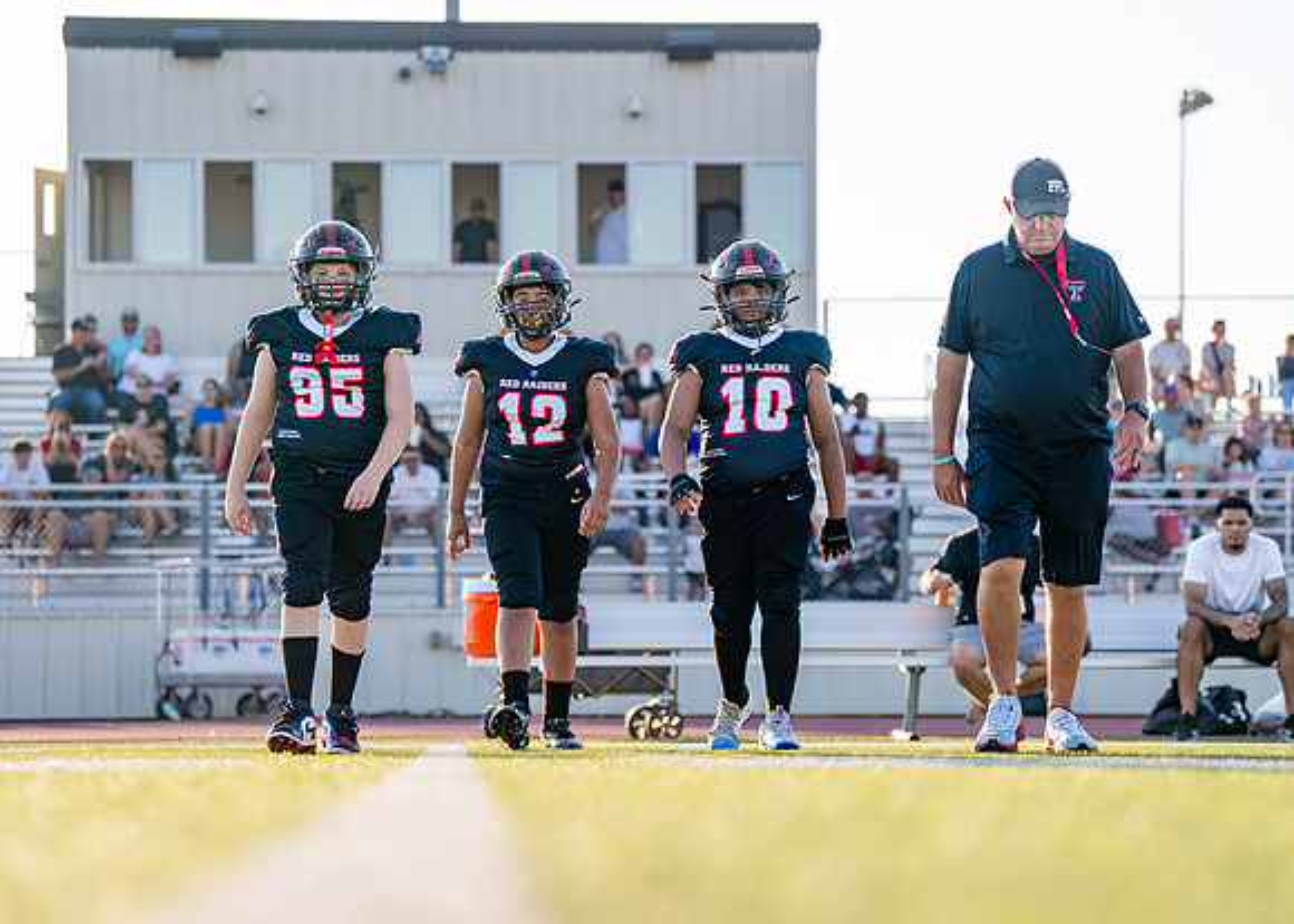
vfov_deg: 13.4
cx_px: 636
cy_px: 462
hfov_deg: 18.7
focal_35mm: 107
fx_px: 3927
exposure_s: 1/640
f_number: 2.8
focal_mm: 100
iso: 100
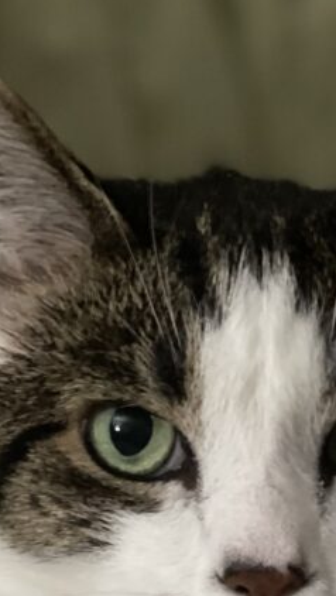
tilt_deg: -16.7
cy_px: 715
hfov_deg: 7.2
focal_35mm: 169
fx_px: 2671
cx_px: 224
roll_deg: +0.2
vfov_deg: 12.4
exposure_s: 1/15
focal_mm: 7.5
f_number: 2.2
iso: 500
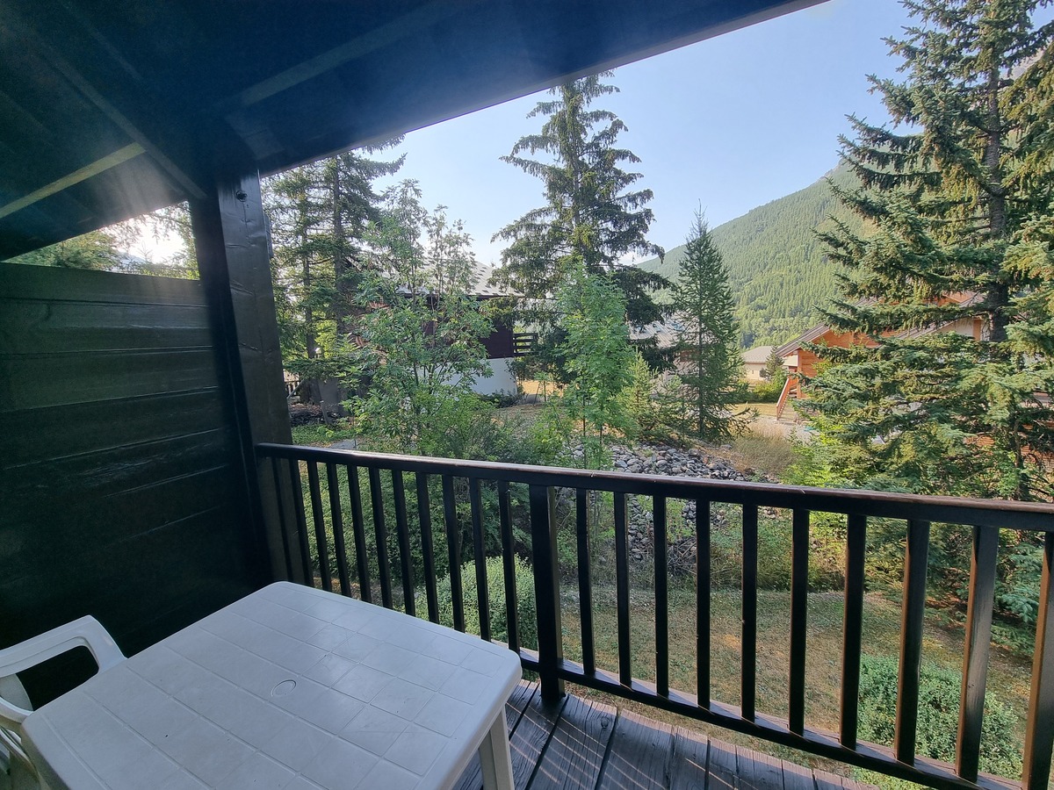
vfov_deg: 89.9
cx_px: 527
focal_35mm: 13
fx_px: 396
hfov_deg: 106.2
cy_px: 395
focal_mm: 2.2
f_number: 2.2
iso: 50
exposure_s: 1/414
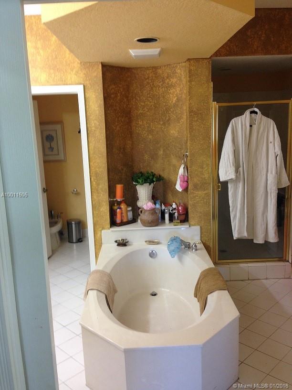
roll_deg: +1.9
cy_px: 195
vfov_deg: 55.4
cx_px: 146
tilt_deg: -7.8
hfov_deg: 42.9
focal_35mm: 33
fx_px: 371
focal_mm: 4.12
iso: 100
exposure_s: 1/20
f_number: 2.4
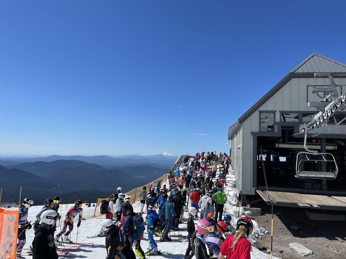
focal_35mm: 26
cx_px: 173
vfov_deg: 53.1
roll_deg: -2.3
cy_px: 130
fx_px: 260
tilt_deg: +6.2
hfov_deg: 67.3
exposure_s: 1/5376
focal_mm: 5.1
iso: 32
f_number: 1.6
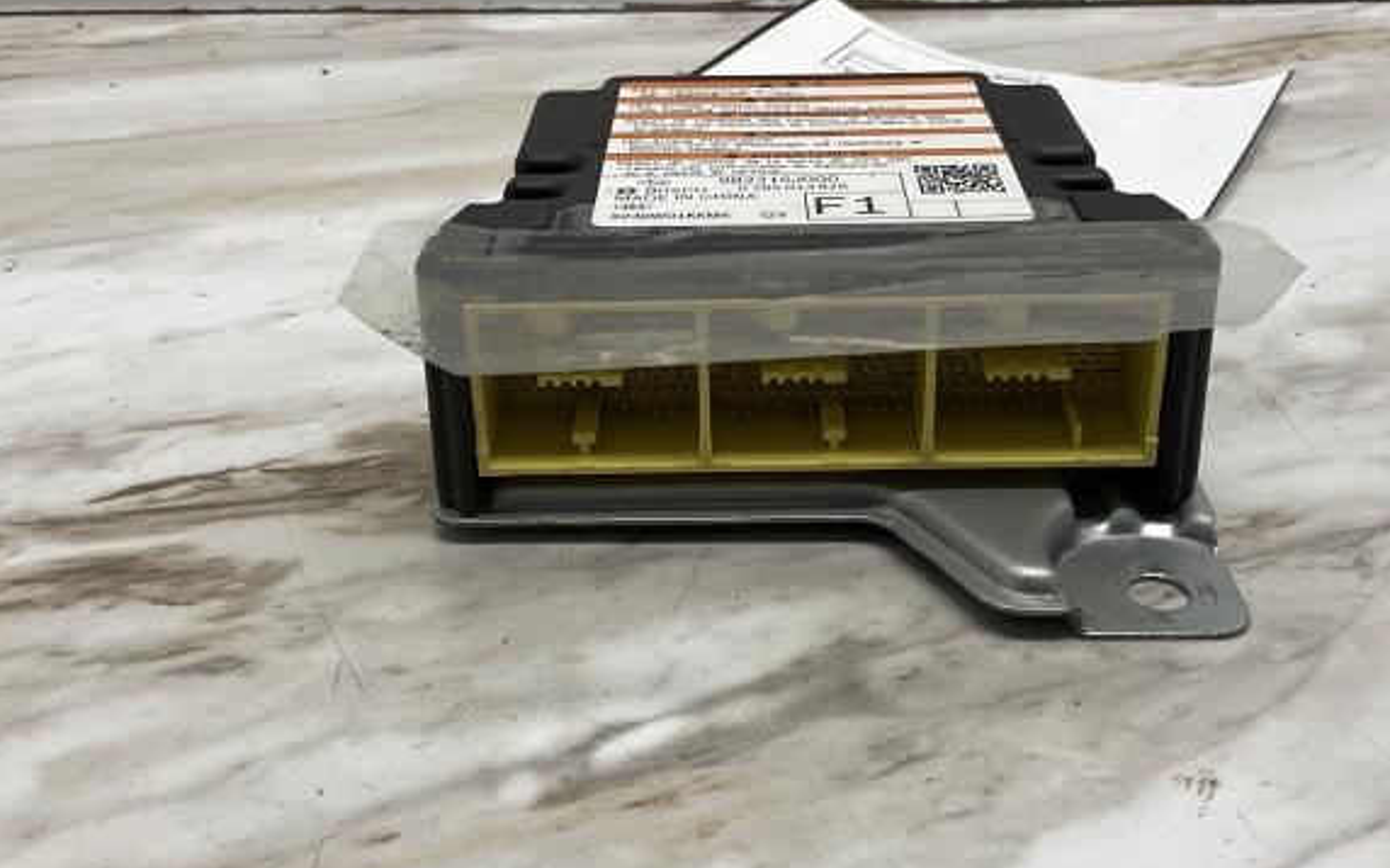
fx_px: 1628
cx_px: 751
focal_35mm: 43
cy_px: 401
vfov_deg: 29.8
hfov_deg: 46.2
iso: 25
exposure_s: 1/580
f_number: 1.8
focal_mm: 3
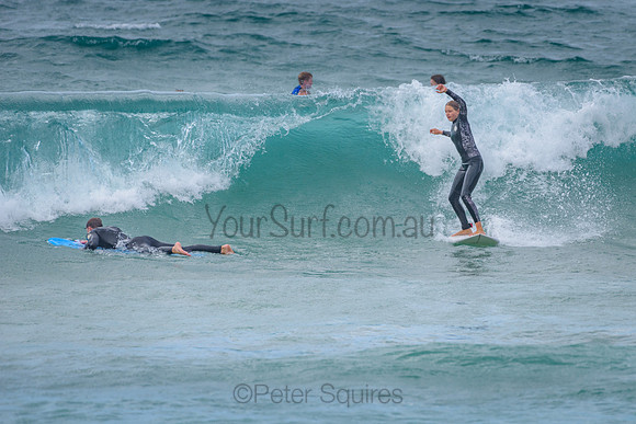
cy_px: 207
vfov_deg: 2.2
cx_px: 389
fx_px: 10831
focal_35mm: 613
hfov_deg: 3.4
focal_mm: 500
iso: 220
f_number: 5.6
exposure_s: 1/1600
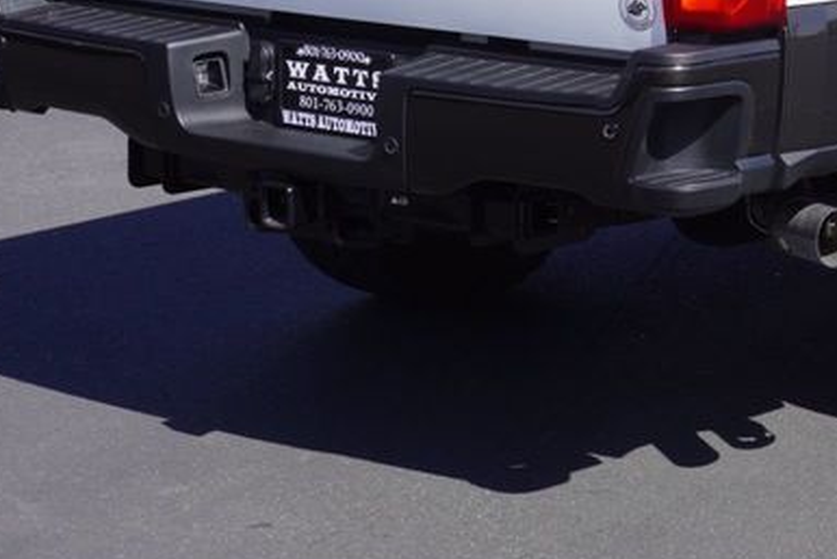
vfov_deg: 11.0
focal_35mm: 123
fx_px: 2869
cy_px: -58
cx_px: 922
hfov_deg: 16.1
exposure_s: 1/160
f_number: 11
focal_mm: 31
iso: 100
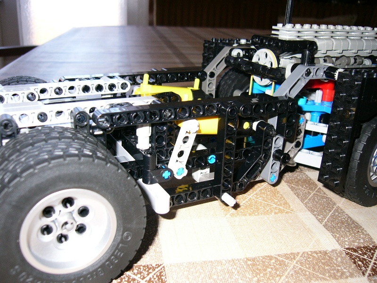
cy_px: 142
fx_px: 381
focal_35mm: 35
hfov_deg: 52.6
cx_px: 188
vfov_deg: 40.7
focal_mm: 5.8
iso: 100
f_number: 2.8
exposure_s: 1/60
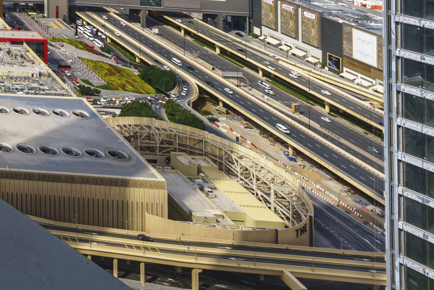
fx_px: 494
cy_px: -172
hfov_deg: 29.1
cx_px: -217
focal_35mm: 41
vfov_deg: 23.9
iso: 64
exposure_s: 1/60
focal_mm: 12
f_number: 16
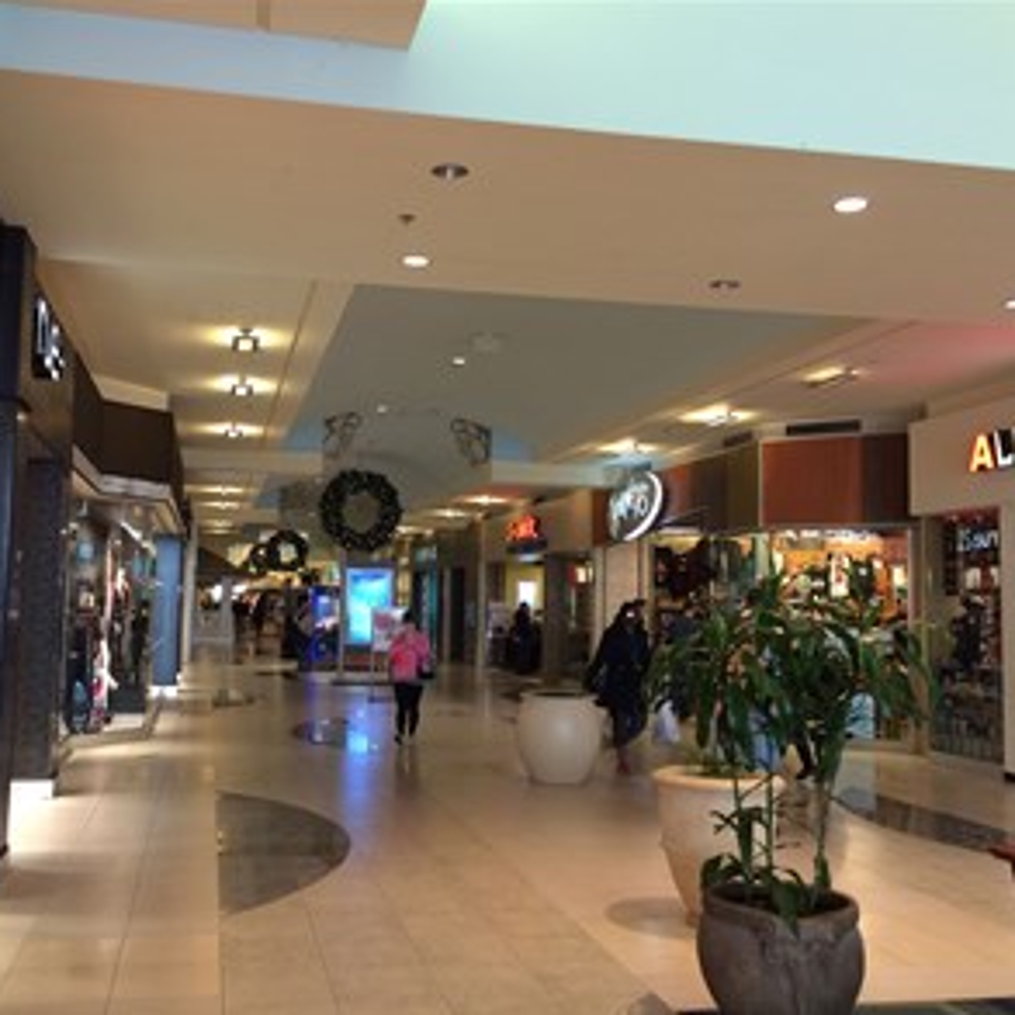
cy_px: 516
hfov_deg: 47.1
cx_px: 436
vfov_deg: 47.2
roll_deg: -2.5
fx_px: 1161
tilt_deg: +2.7
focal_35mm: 35
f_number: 2.2
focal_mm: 4.15
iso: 80
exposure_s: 1/30
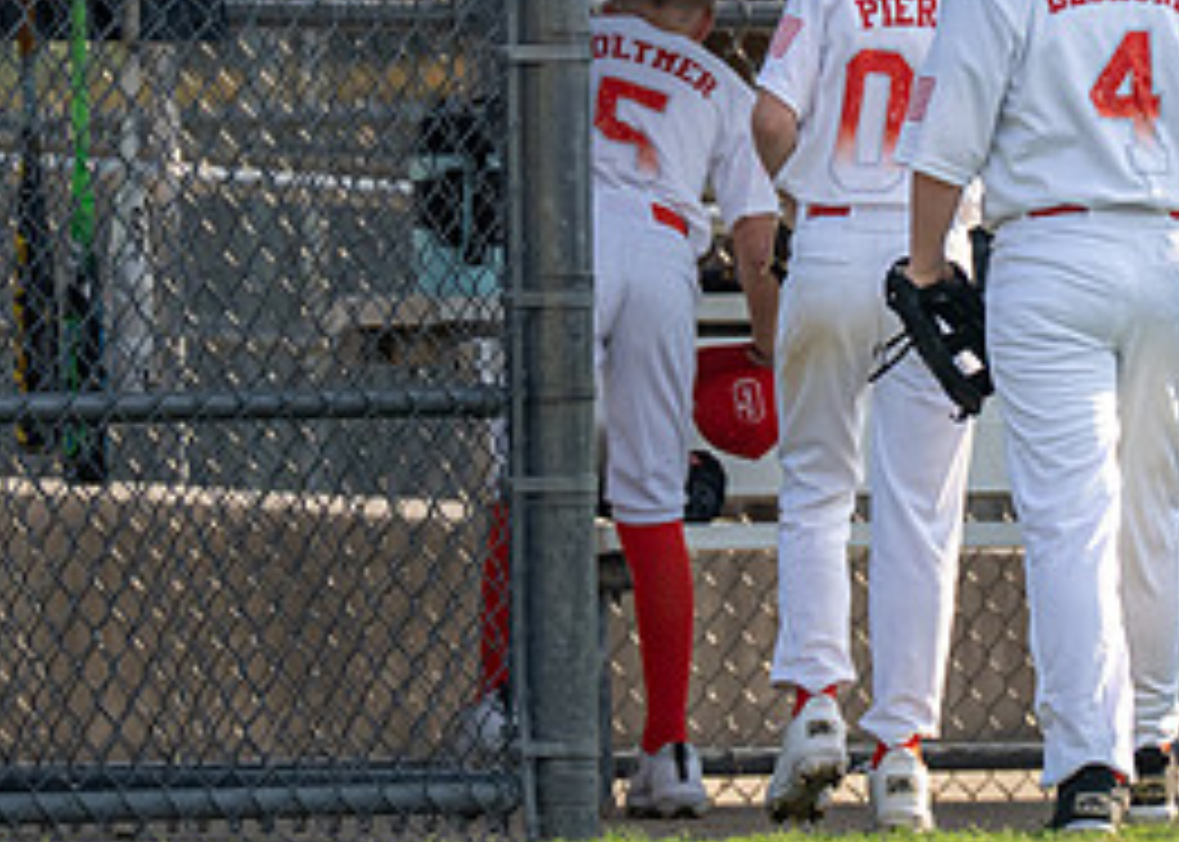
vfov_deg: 1.6
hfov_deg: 2.2
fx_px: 30530
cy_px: 96
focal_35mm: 912
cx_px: 1194
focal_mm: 200
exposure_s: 1/2500
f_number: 2.8
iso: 200
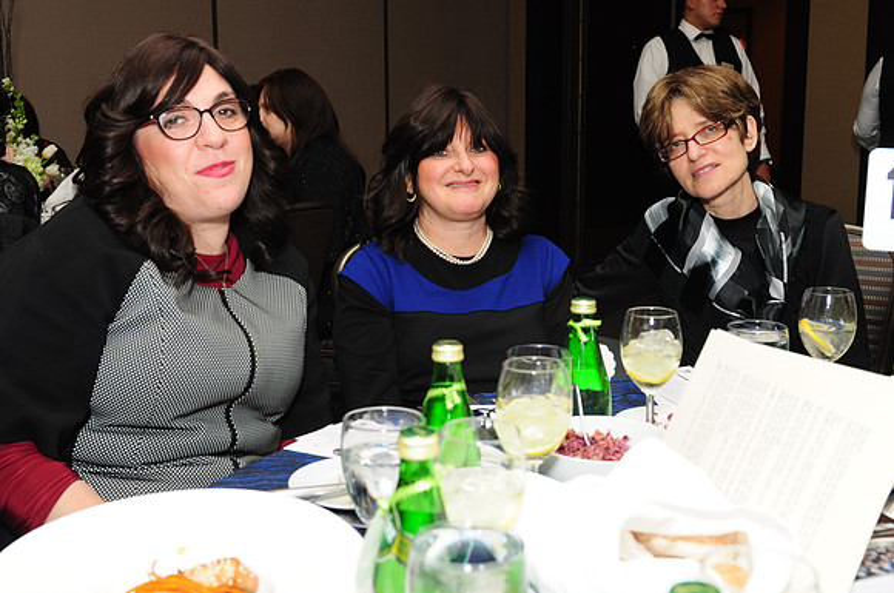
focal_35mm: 42
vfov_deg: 31.8
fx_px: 1042
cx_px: 447
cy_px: 296
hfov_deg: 46.5
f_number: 5
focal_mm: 28
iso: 500
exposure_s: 1/60
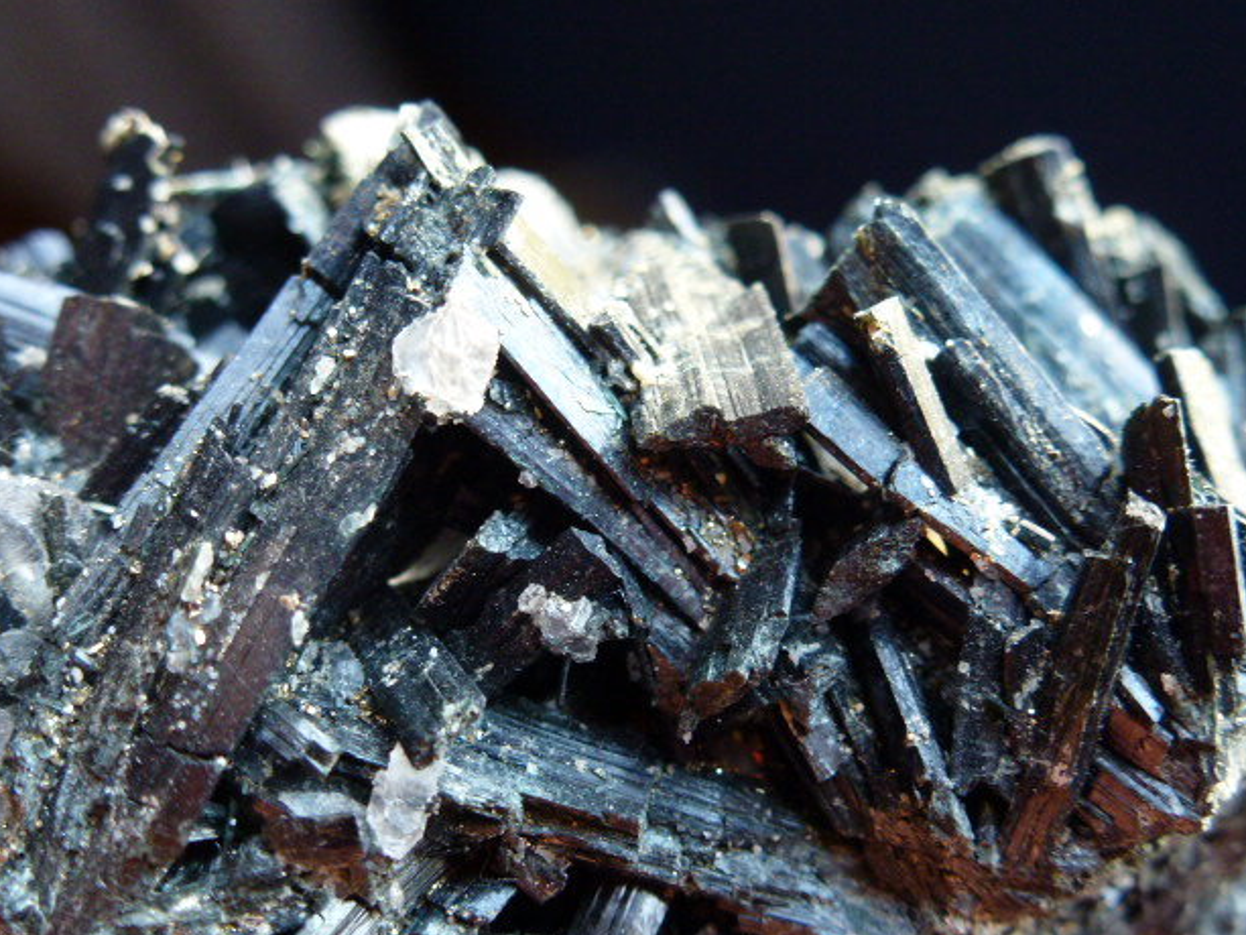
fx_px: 1692
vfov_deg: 30.9
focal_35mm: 47
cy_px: 472
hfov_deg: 40.4
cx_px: 610
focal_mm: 8
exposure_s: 1/60
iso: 400
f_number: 4
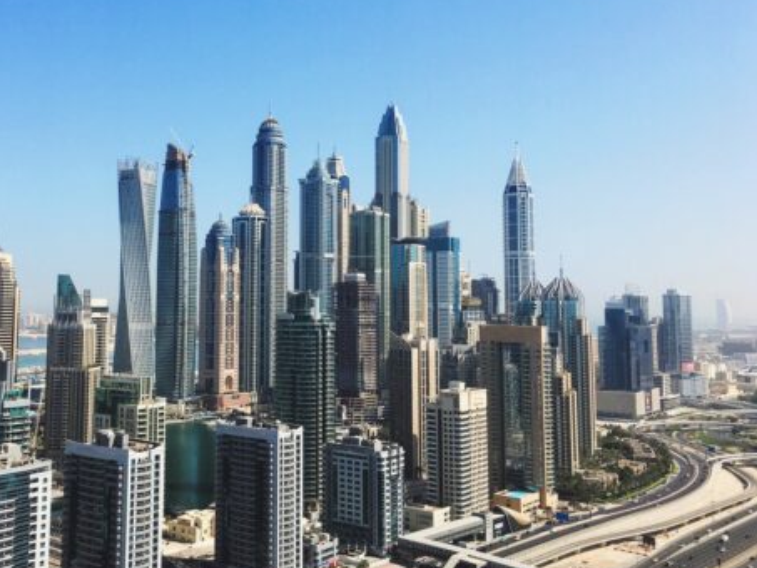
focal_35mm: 41
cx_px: 251
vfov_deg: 35.0
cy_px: 219
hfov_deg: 45.1
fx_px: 897
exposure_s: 1/2079
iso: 25
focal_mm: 4.15
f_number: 2.2
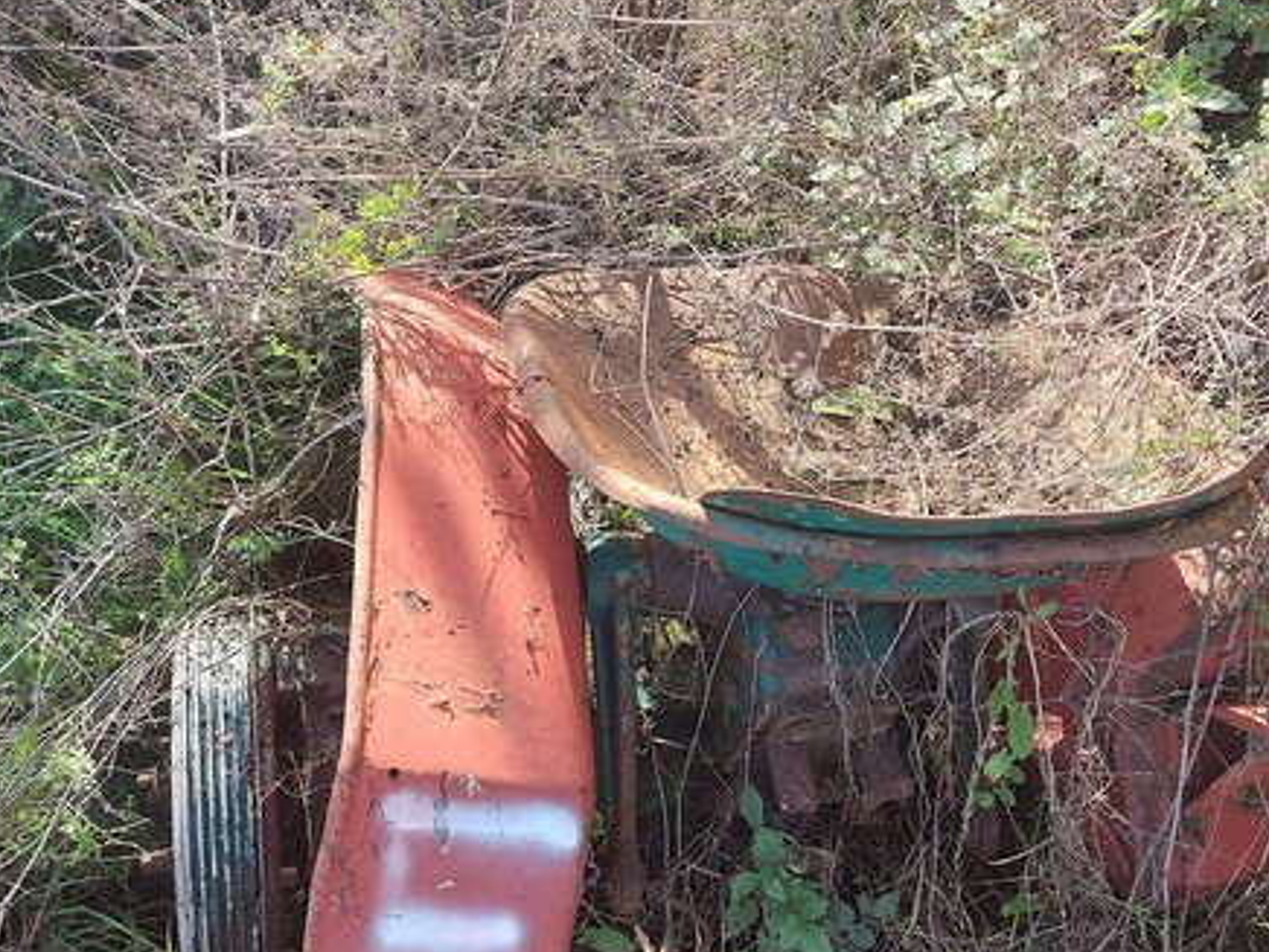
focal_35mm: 33
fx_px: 1210
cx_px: 701
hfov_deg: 55.2
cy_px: 521
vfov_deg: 42.9
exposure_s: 1/138
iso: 32
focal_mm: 5.23
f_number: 1.8
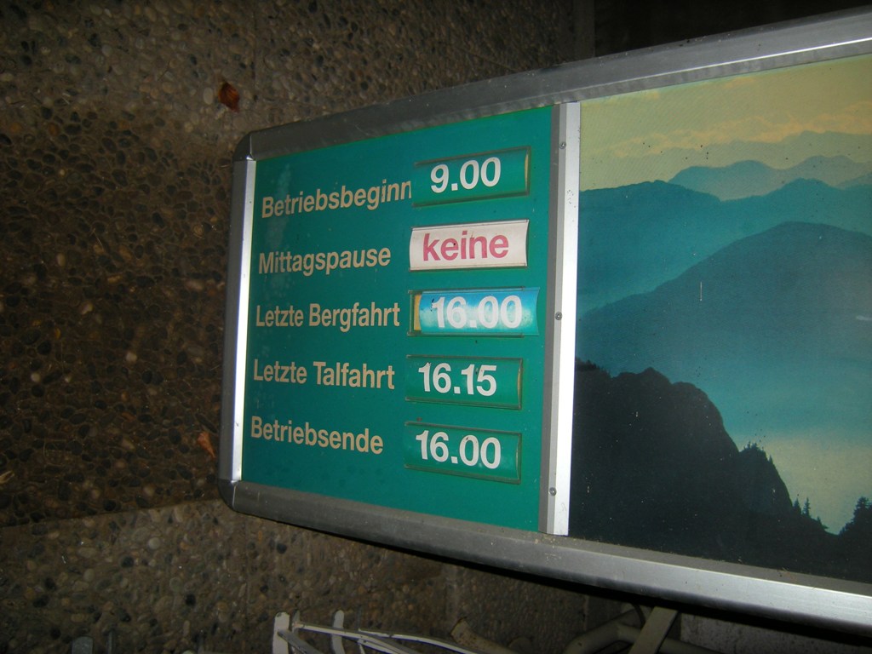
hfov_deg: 63.4
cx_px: 436
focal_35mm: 28
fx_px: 705
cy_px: 327
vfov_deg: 49.7
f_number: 2.8
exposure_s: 1/60
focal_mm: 4.7
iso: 64
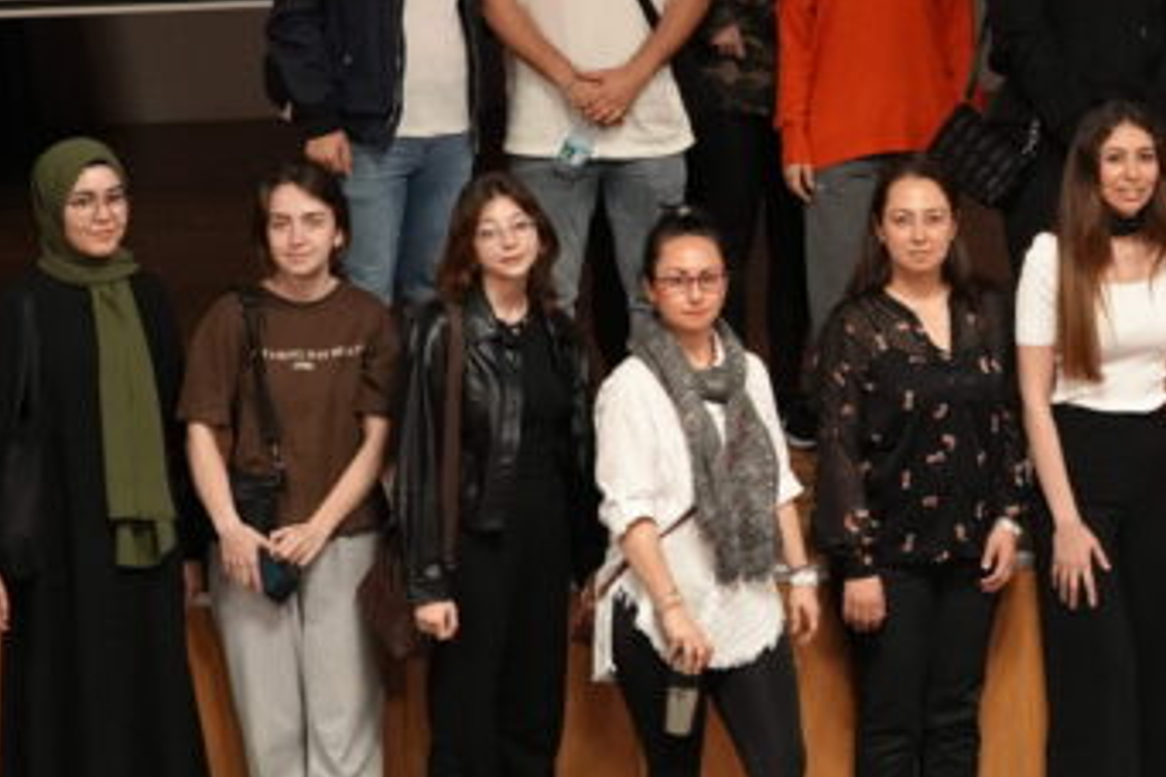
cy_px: 382
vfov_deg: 8.4
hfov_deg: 12.3
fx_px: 5309
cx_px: 1337
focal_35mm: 164
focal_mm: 70
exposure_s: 1/160
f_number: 4
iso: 5000
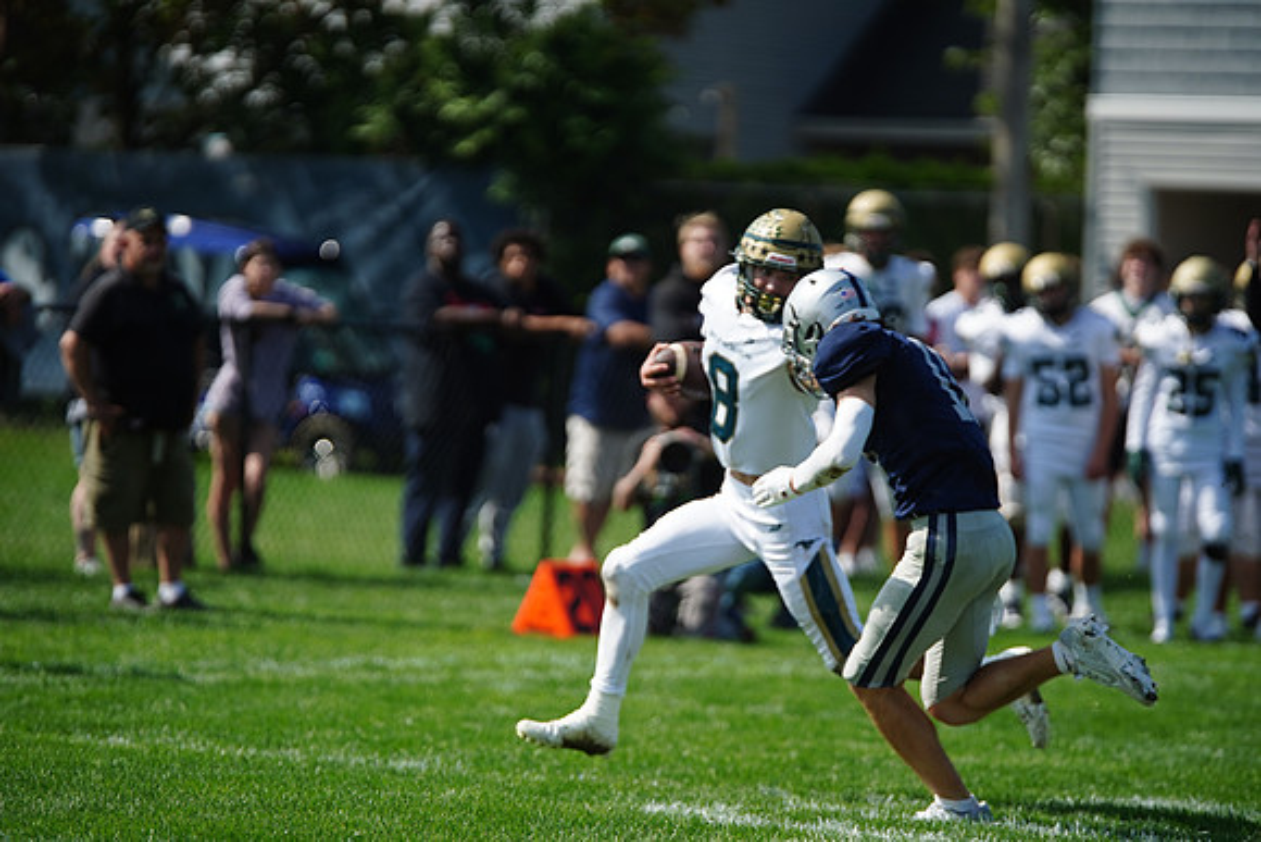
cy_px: 421
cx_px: 630
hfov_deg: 7.9
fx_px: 9144
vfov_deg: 5.3
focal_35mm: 261
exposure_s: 1/5000
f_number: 2.8
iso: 400
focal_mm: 261
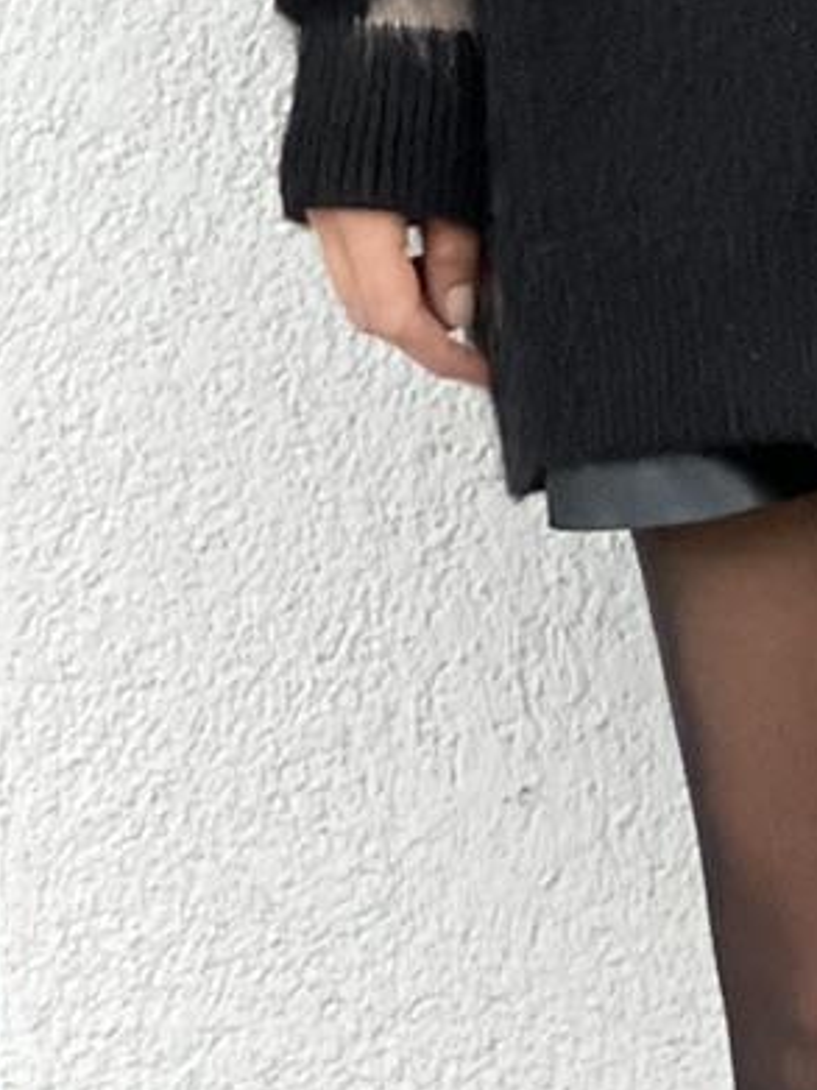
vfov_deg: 4.9
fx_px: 12689
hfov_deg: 3.7
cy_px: 190
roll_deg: +1.2
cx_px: 1015
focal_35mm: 403
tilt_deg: -7.2
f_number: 2.8
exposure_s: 1/64
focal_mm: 9
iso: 250
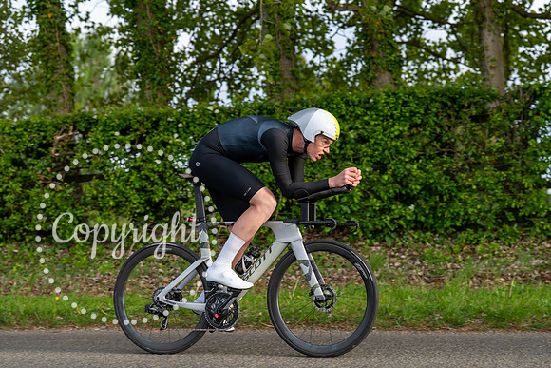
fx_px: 1240
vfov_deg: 16.9
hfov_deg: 25.1
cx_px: 276
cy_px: 184
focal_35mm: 81
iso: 1250
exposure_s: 1/800
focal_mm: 81
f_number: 4
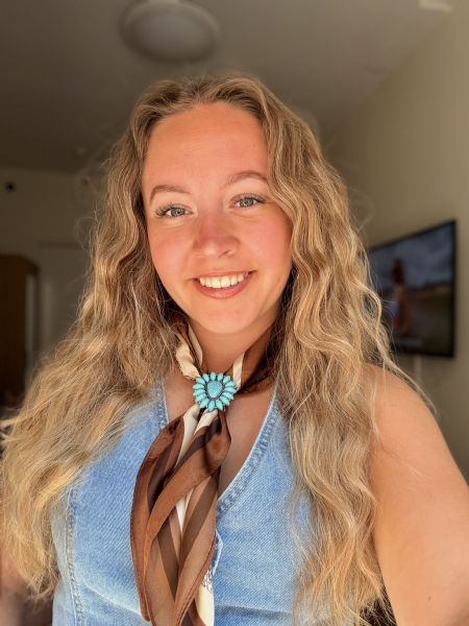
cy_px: 313
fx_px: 415
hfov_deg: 58.9
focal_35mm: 23
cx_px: 234
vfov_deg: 73.9
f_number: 1.9
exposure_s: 1/122
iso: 32
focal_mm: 2.69
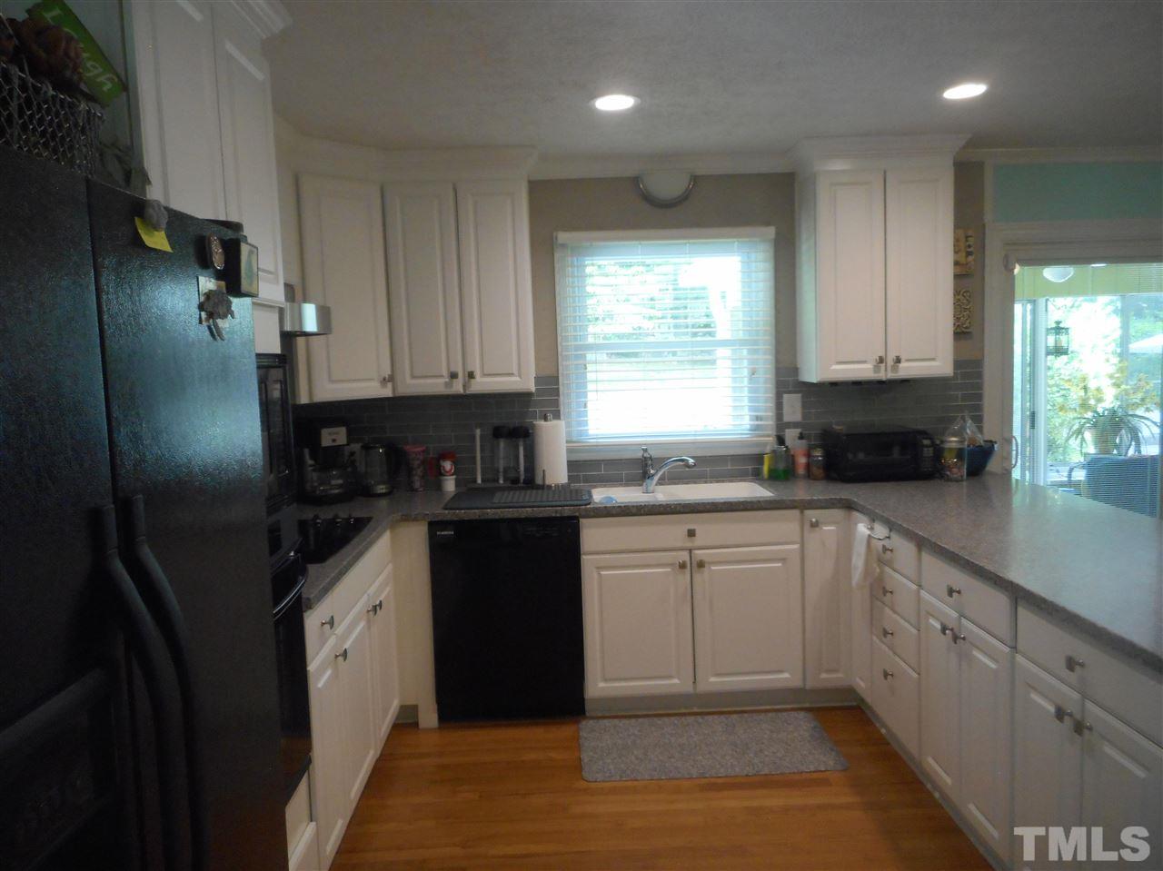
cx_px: 582
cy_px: 436
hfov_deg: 69.4
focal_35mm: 25
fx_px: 840
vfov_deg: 54.8
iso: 320
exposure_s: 1/30
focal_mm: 4.5
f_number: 3.7
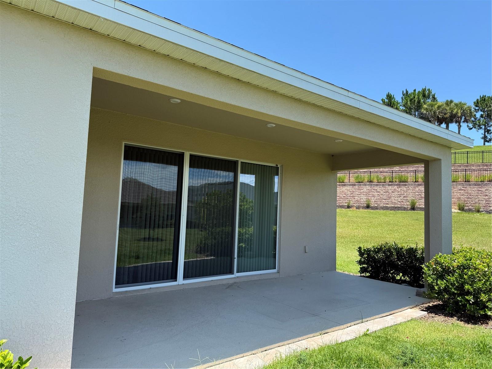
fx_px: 341
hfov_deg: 71.6
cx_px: 246
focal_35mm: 24
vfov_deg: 56.8
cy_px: 184
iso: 80
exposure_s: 1/1812
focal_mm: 6.76
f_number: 1.78
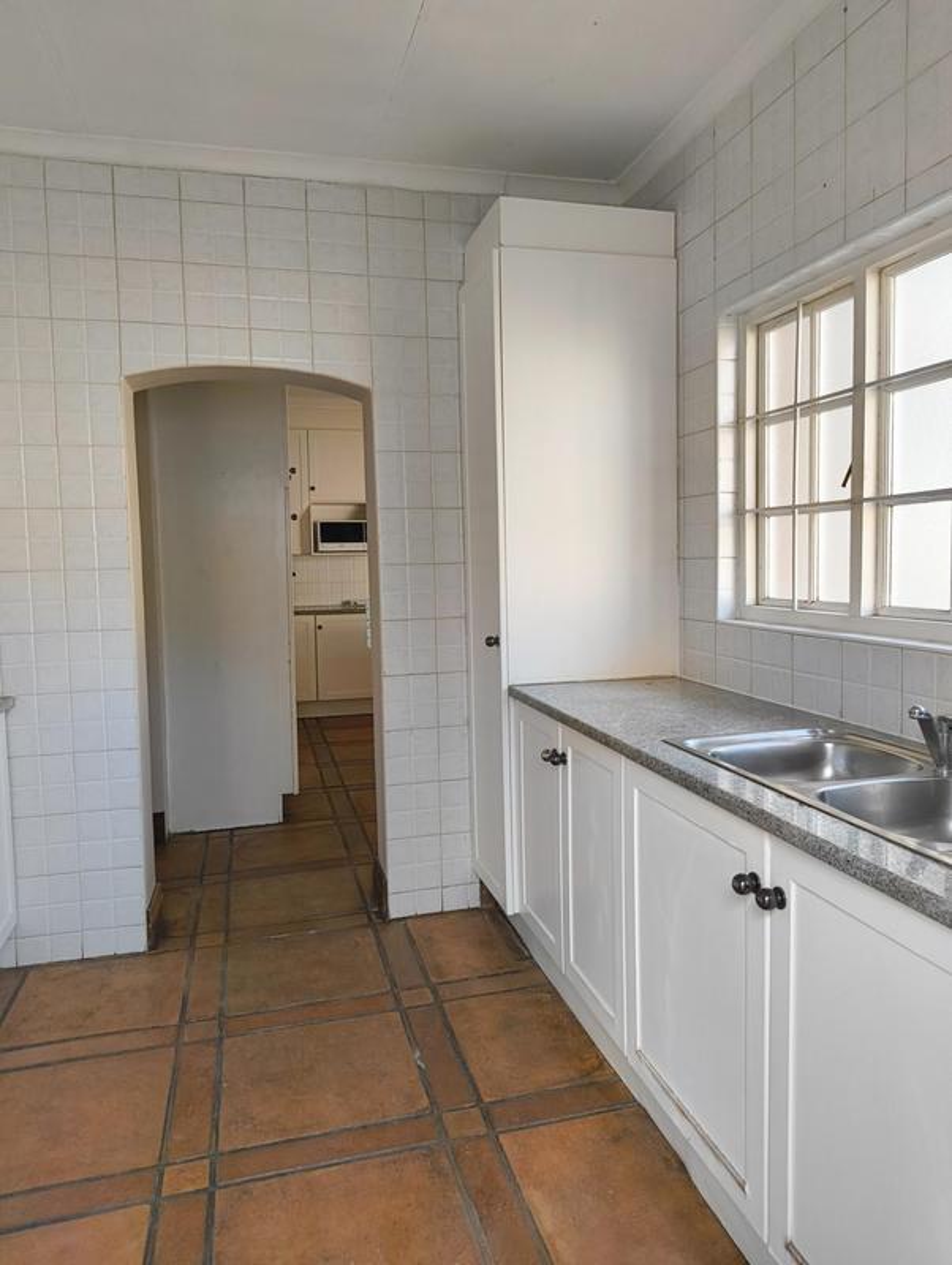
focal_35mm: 24
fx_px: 878
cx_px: 476
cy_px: 632
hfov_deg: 56.9
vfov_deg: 71.5
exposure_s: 1/100
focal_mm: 5.56
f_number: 1.87
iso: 224
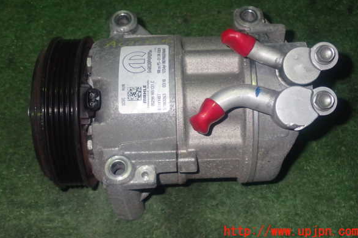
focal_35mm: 50
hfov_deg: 39.6
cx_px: 179
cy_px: 102
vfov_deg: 27.0
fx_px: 497
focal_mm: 8.4
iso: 800
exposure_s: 1/50
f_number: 9
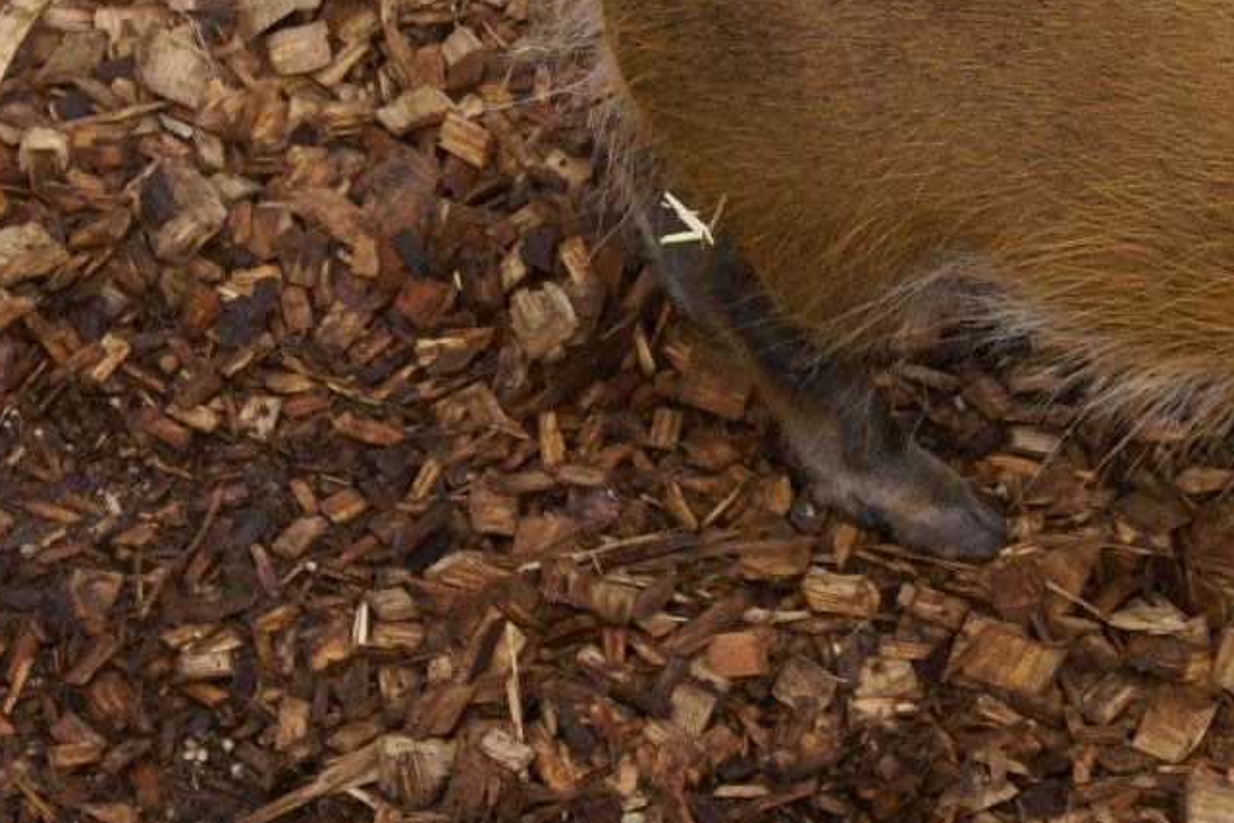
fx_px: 10799
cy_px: 19
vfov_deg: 4.4
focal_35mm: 315
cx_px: 1824
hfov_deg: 6.5
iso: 125
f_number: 5.6
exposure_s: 1/125
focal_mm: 70
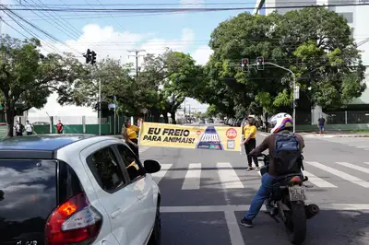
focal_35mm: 36
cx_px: 184
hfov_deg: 53.2
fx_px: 369
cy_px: 122
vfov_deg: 36.8
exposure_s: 1/400
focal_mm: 24
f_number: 4.5
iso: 100
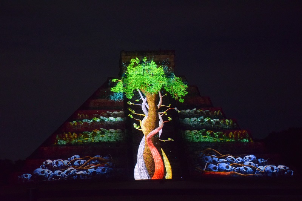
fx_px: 566
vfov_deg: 20.2
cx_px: 151
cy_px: 100
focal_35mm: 68
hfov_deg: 29.9
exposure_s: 1/10
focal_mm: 45
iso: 3200
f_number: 4.5
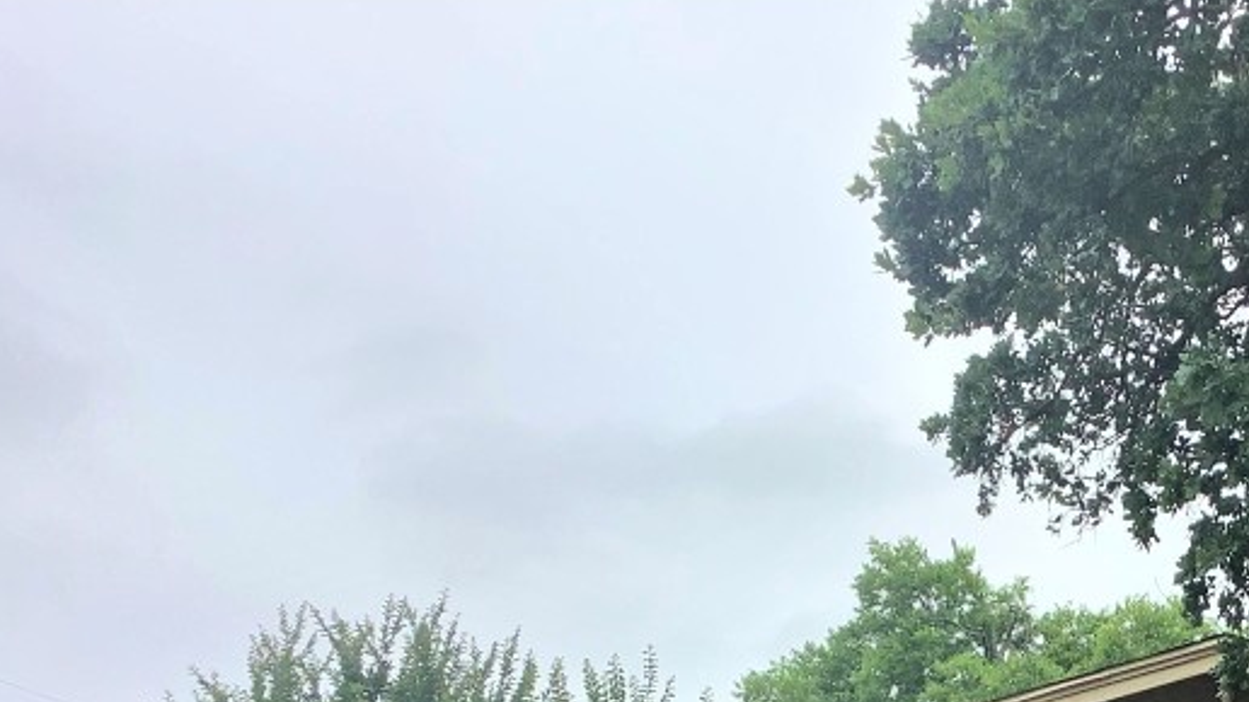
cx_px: 1142
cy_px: 903
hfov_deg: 30.0
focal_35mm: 67
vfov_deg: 17.0
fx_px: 2218
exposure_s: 1/727
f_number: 2.4
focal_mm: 3.3
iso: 25
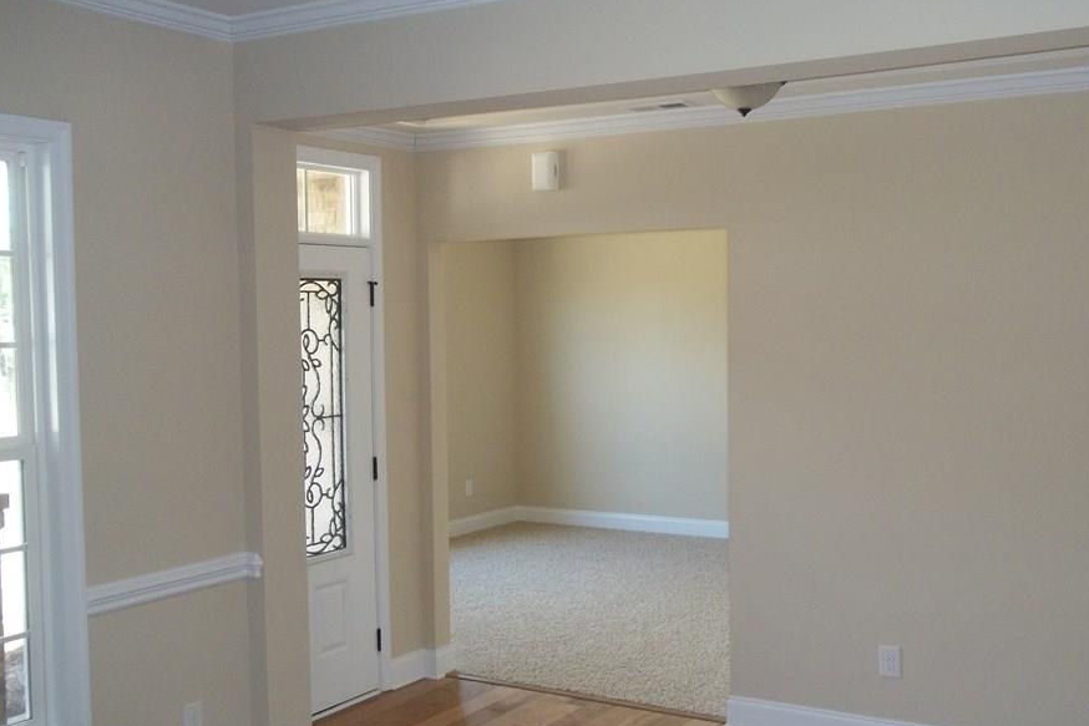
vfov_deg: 34.2
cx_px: 606
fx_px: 1180
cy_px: 392
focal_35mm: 39
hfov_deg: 49.4
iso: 160
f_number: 2.9
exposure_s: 1/60
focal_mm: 5.7
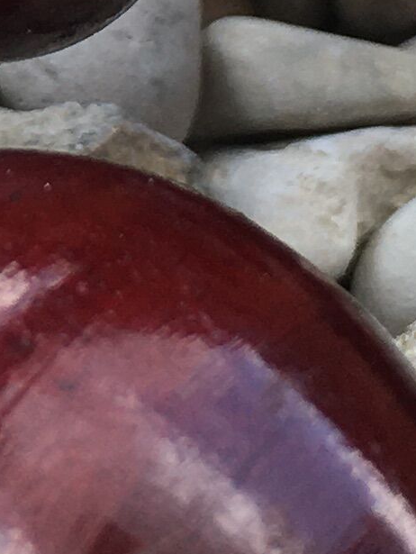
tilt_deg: -31.7
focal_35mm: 190
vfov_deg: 10.0
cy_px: -341
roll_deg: -2.8
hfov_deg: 7.6
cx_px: -357
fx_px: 3041
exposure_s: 1/183
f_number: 2.2
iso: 25
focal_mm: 4.15
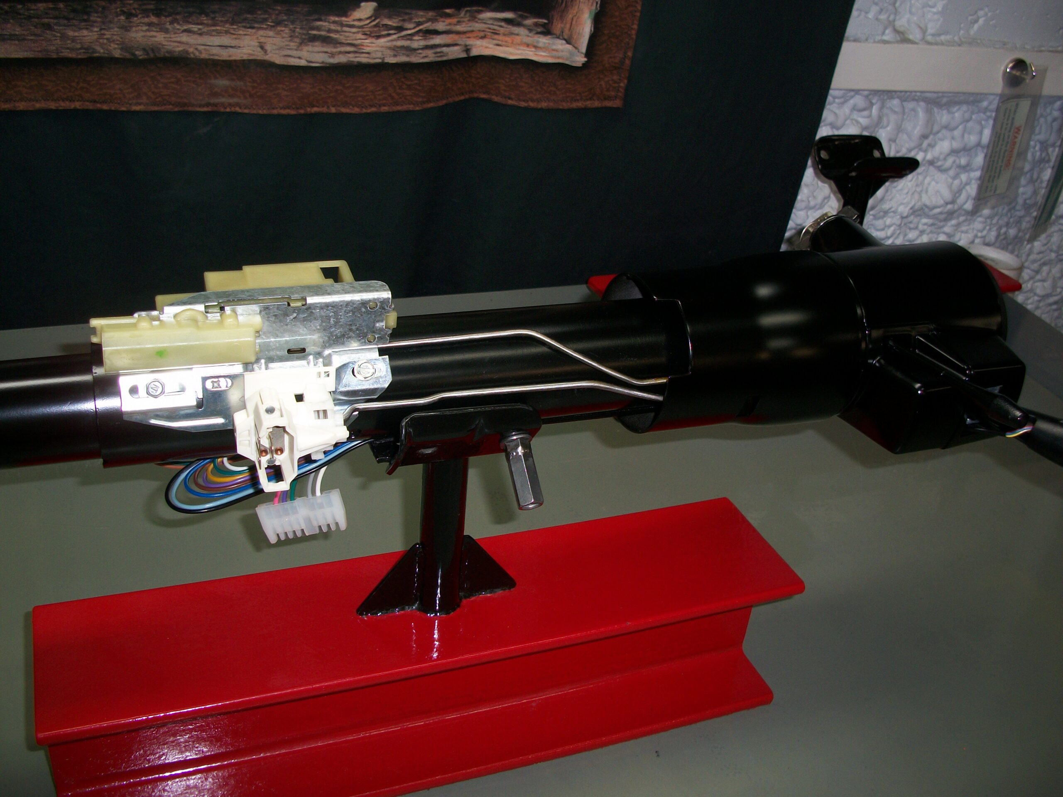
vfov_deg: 40.7
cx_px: 532
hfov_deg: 52.6
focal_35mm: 35
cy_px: 398
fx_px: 1075
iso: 80
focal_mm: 6.3
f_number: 3.1
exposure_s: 1/60
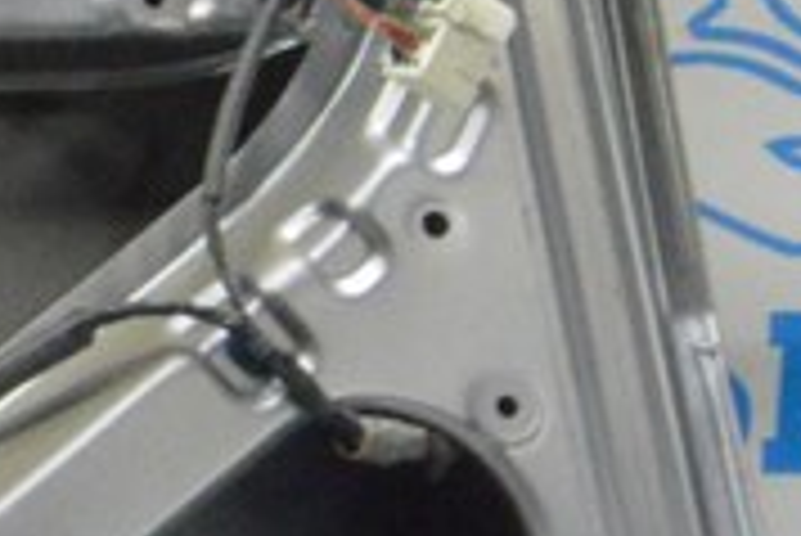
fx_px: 3451
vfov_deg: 8.7
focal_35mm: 155
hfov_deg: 11.2
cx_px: -1080
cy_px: -268
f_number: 20
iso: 6400
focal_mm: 18
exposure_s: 1/15
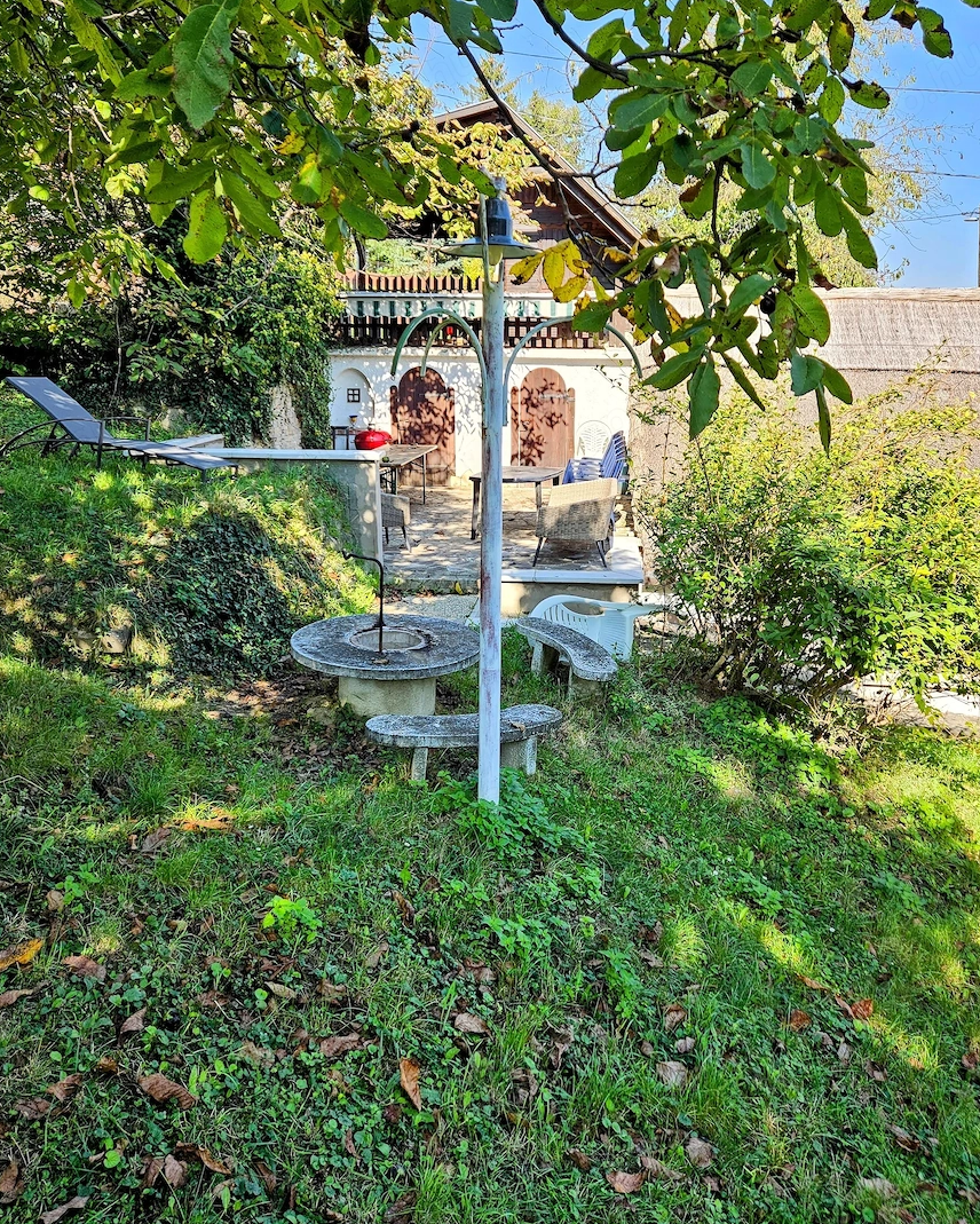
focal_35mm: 28
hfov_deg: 51.6
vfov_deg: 61.7
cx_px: 503
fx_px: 1015
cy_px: 491
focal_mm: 5.4
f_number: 1.8
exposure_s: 1/585
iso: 32
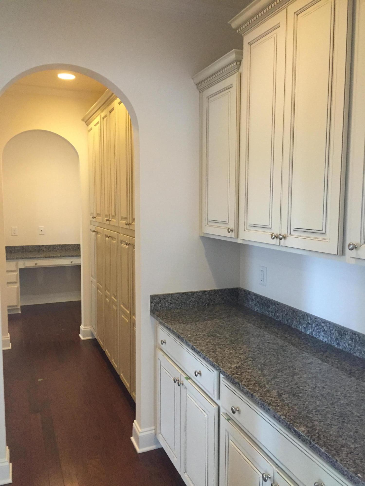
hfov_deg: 48.2
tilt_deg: -4.5
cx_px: 182
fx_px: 408
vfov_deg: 61.7
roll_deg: -0.1
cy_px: 243
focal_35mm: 29
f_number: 2.2
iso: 200
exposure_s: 1/30
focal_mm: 4.15
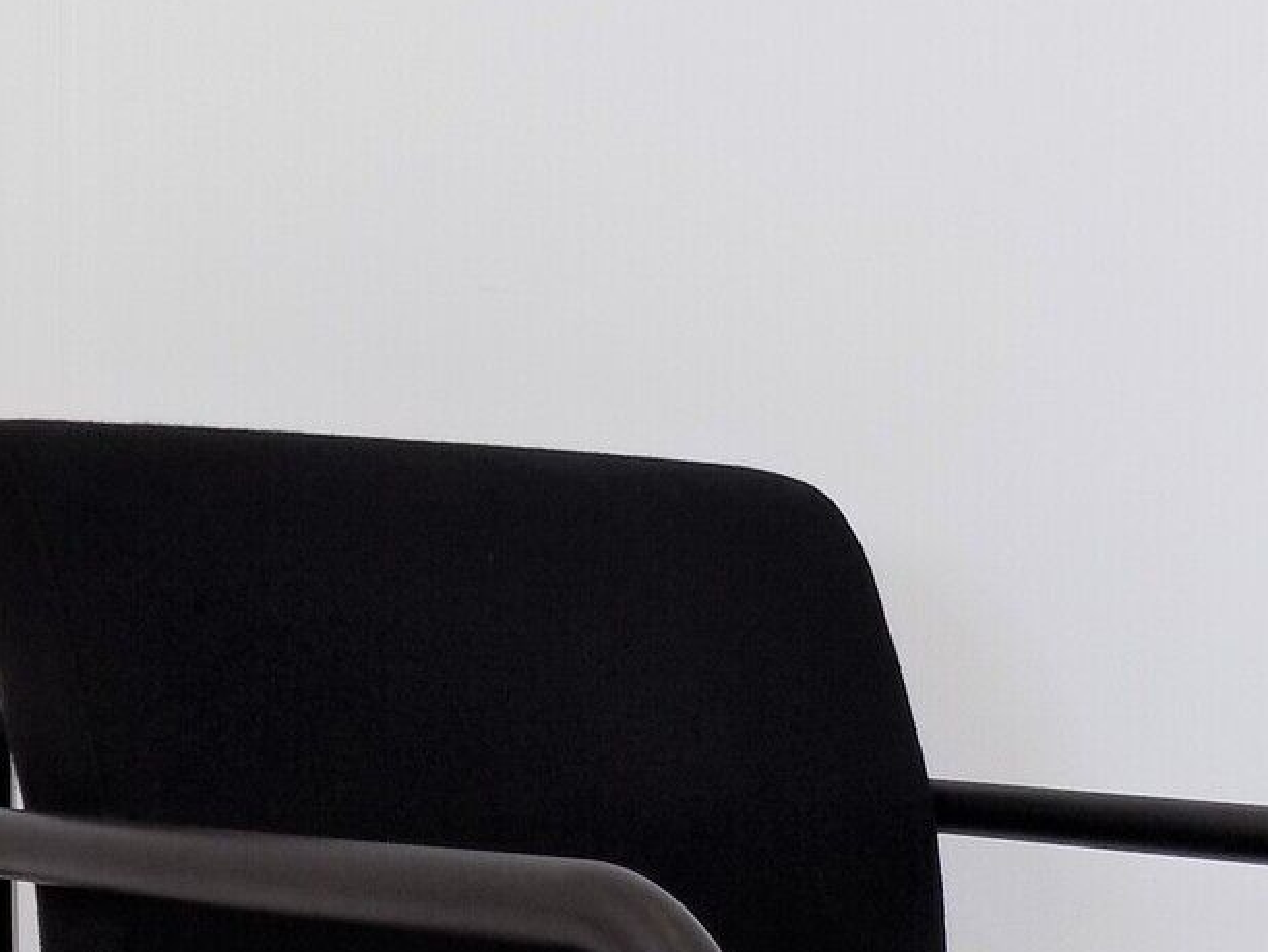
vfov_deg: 19.0
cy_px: 995
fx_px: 2748
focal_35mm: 75
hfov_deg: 26.0
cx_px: 643
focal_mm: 4
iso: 80
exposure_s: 1/40
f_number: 3.1
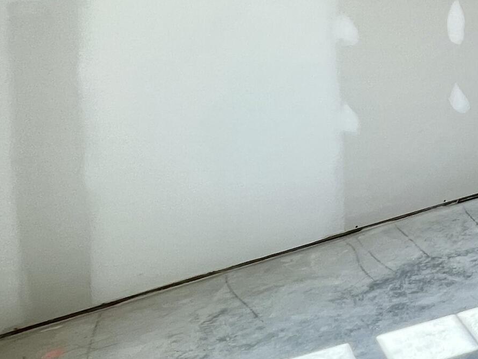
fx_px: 608
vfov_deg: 28.7
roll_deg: +0.1
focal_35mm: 44
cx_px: 800
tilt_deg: -0.9
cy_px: -69
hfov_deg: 24.9
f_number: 1.8
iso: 32
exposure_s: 1/225
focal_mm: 1.57
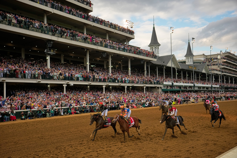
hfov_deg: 54.4
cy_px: 79
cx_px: 118
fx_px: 230
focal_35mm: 35
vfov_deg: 37.8
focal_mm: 35
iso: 640
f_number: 2.8
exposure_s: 1/4000
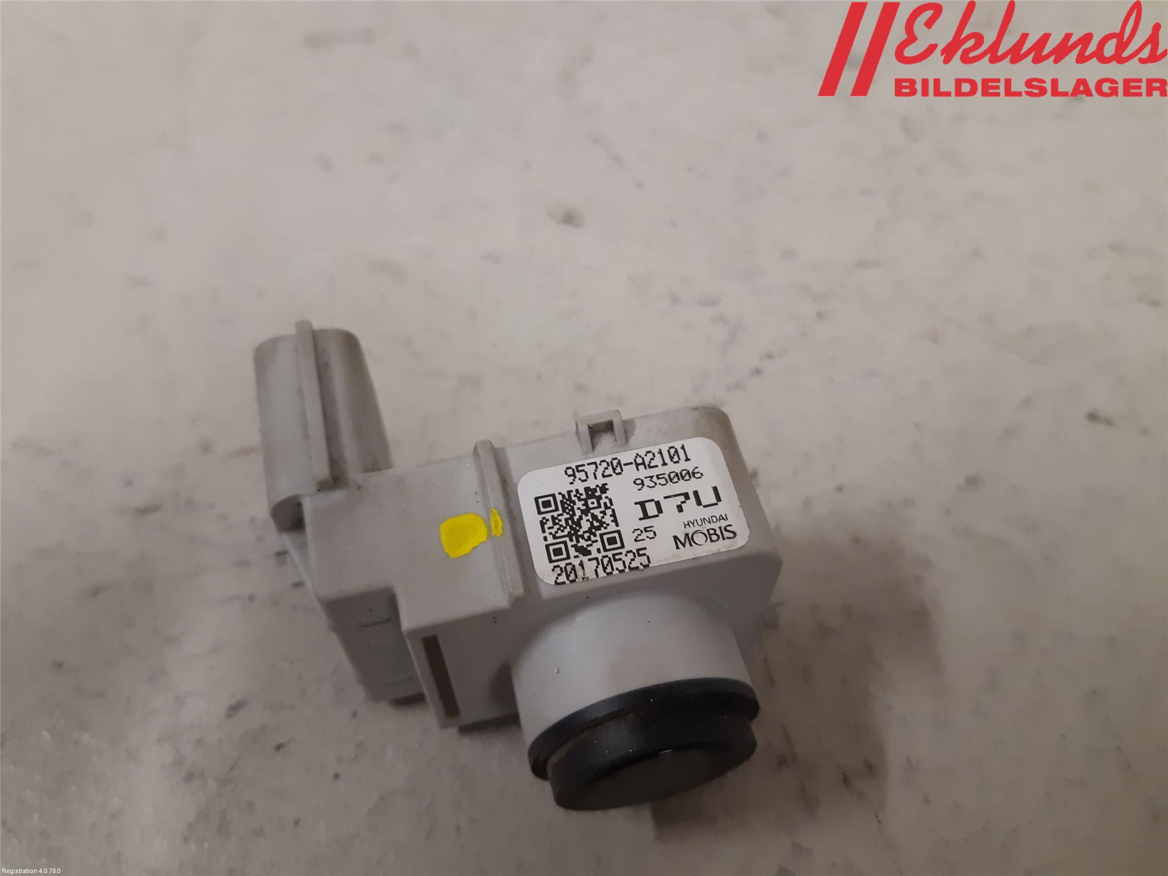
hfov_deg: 67.3
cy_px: 438
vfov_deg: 53.1
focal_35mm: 26
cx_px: 584
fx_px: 877
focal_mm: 3.93
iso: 200
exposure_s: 1/50
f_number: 1.7
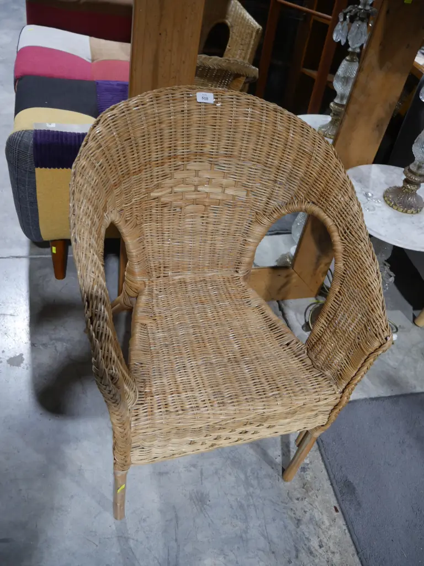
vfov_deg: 60.0
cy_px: 283
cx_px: 212
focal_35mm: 30
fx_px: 490
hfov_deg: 46.8
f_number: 3.6
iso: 400
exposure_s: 1/60
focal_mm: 15
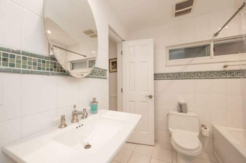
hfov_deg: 104.3
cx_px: 123
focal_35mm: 14
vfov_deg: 81.1
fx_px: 96
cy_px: 82
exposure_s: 1/50
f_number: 8
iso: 1000
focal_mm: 14
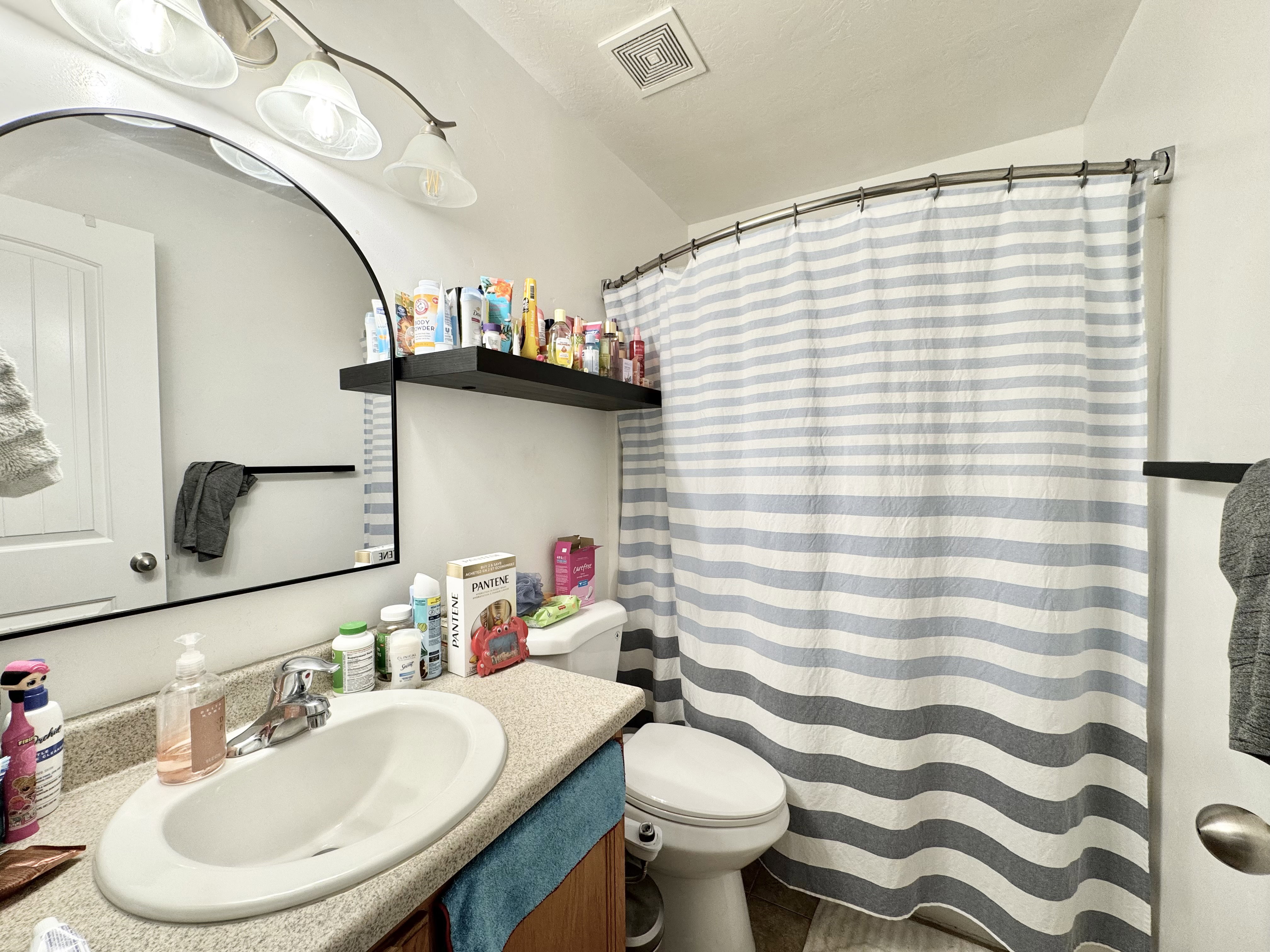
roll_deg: -0.1
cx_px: 635
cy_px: 476
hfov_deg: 102.1
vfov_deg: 85.7
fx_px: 514
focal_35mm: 14
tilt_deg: -2.6
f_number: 2.2
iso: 80
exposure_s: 1/120
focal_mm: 2.22
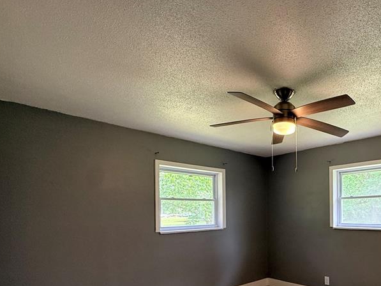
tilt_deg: +0.0
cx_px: 287
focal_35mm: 24
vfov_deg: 54.5
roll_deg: +0.4
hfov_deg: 67.0
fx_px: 264
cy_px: 211
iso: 200
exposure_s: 1/120
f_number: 2.2
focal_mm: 2.22
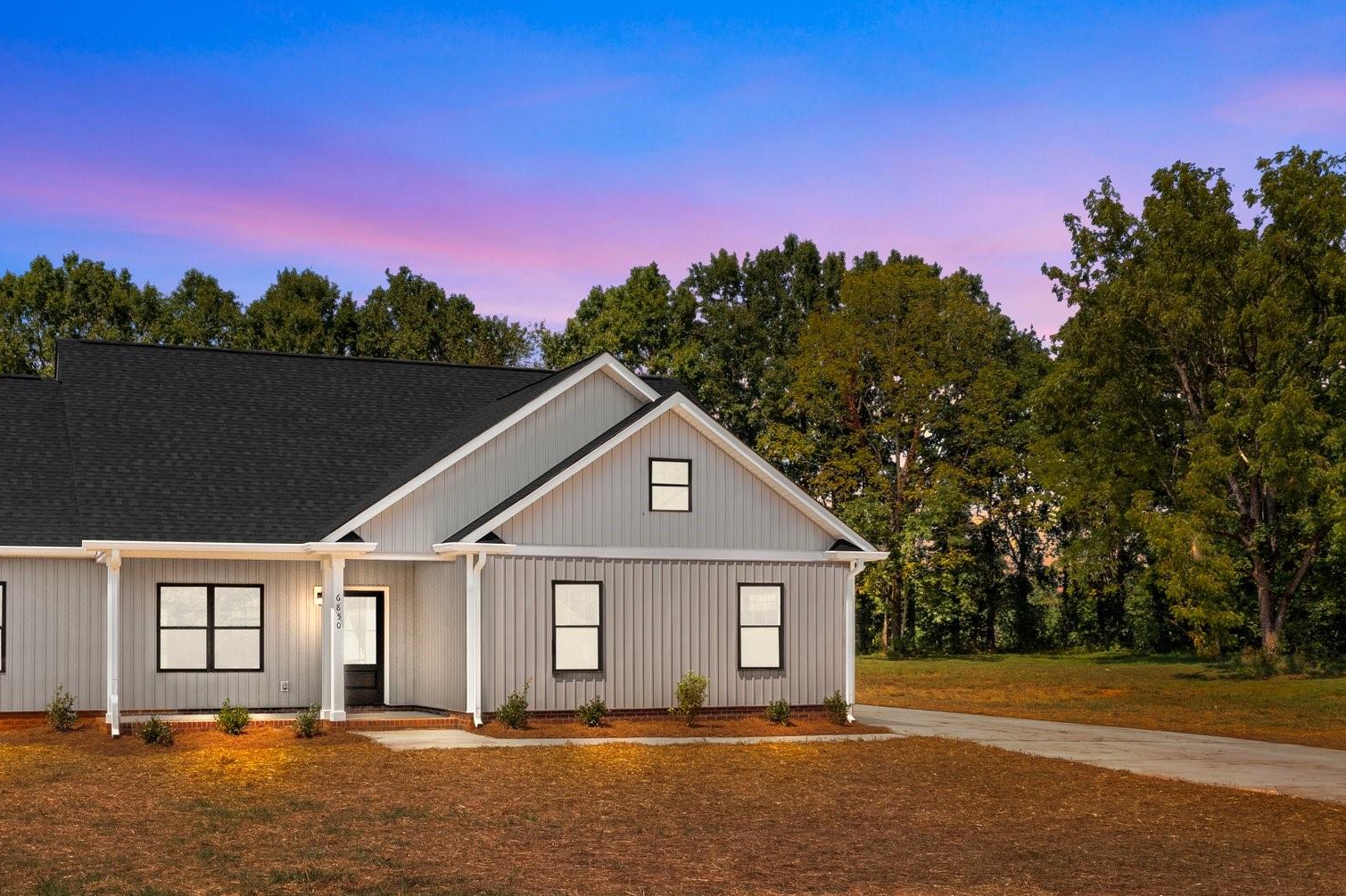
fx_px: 1420
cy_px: 550
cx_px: 492
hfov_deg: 50.1
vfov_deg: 34.9
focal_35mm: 38
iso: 100
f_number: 6.3
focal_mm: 10.26
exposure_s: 1/500
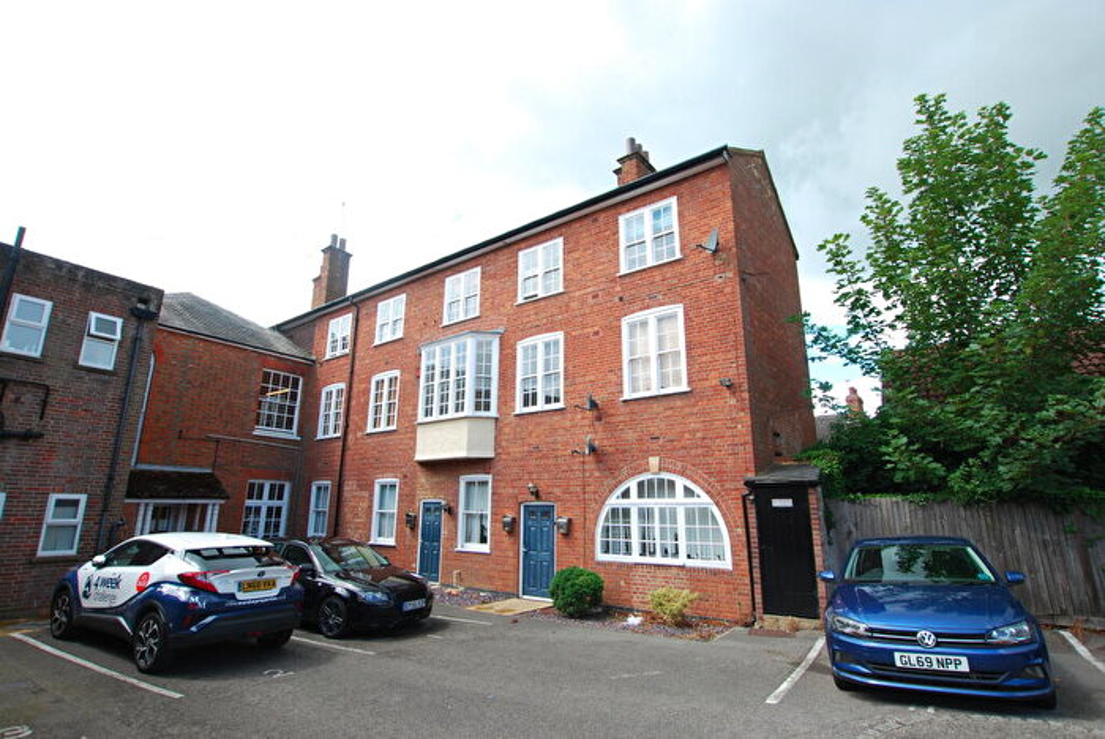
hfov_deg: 92.4
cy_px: 370
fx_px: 530
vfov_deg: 69.8
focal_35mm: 17
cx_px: 552
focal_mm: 11.5
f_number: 5.6
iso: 100
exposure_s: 1/125
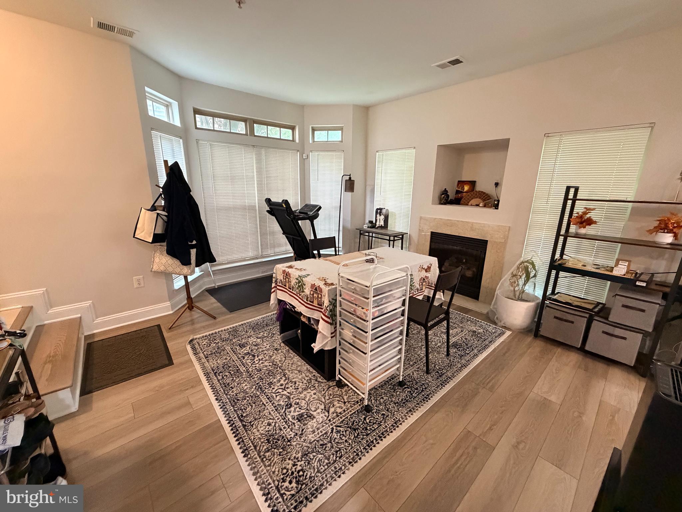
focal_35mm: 14
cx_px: 341
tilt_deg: -14.8
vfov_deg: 85.7
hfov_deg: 102.1
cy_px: 256
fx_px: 276
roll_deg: -0.9
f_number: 2.2
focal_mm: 2.22
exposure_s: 1/60
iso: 800
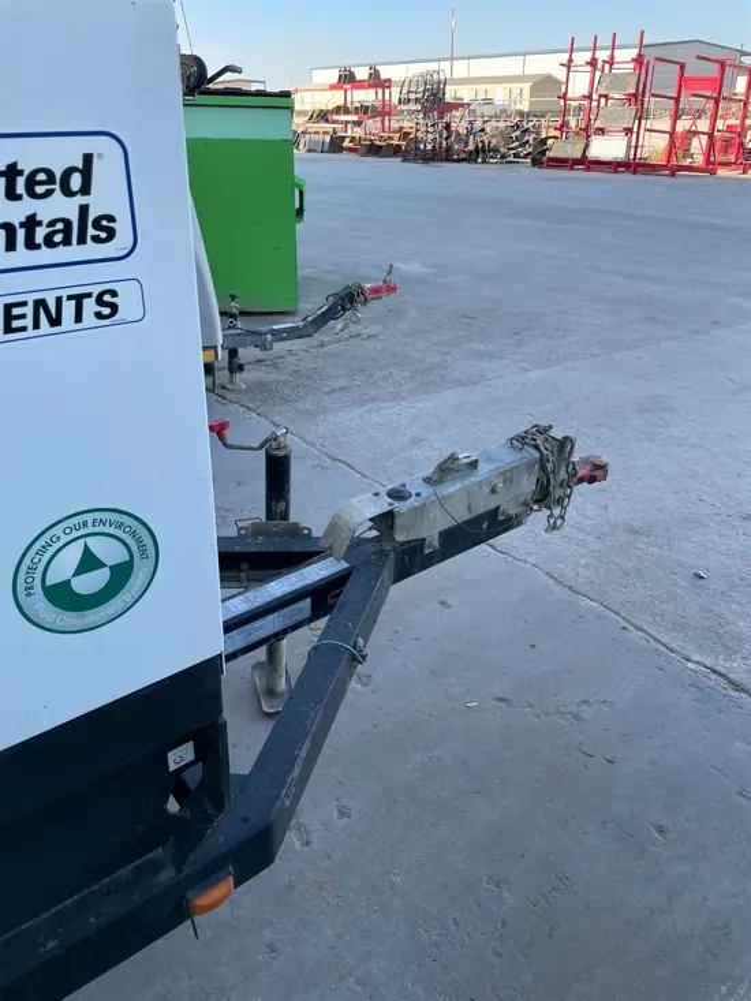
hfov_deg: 53.1
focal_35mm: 26
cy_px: 500
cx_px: 376
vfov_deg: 67.3
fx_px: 752
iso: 50
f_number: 1.6
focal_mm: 4.2
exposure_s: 1/698
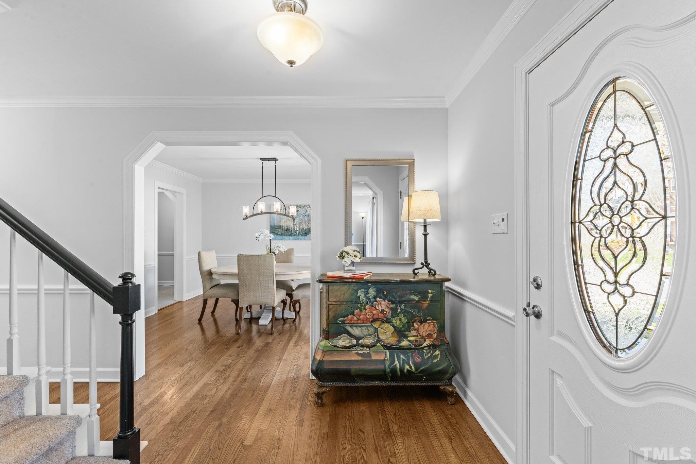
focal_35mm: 15
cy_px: 232
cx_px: 348
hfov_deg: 100.4
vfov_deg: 77.3
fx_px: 290
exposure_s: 1/3
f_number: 8
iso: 400
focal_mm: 15
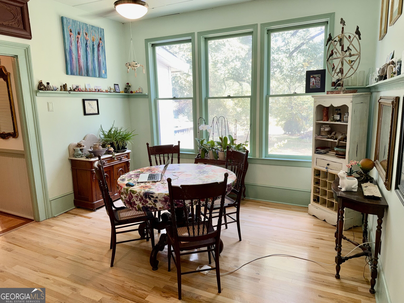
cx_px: 202
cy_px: 152
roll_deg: +1.9
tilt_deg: -10.4
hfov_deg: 71.6
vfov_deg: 56.8
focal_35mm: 24
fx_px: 280
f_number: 1.78
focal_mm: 6.76
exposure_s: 1/46
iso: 50
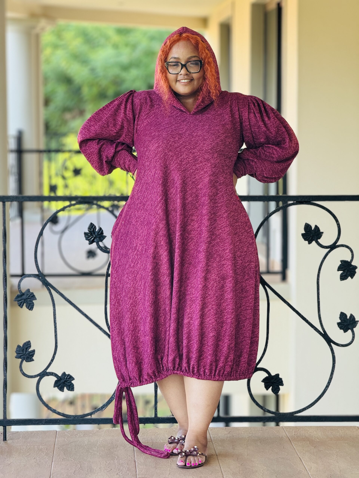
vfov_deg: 16.4
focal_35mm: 120
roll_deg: -0.3
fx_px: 1659
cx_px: 180
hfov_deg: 12.3
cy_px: 239
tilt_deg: -4.4
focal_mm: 15.66
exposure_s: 1/99
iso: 80
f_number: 2.8
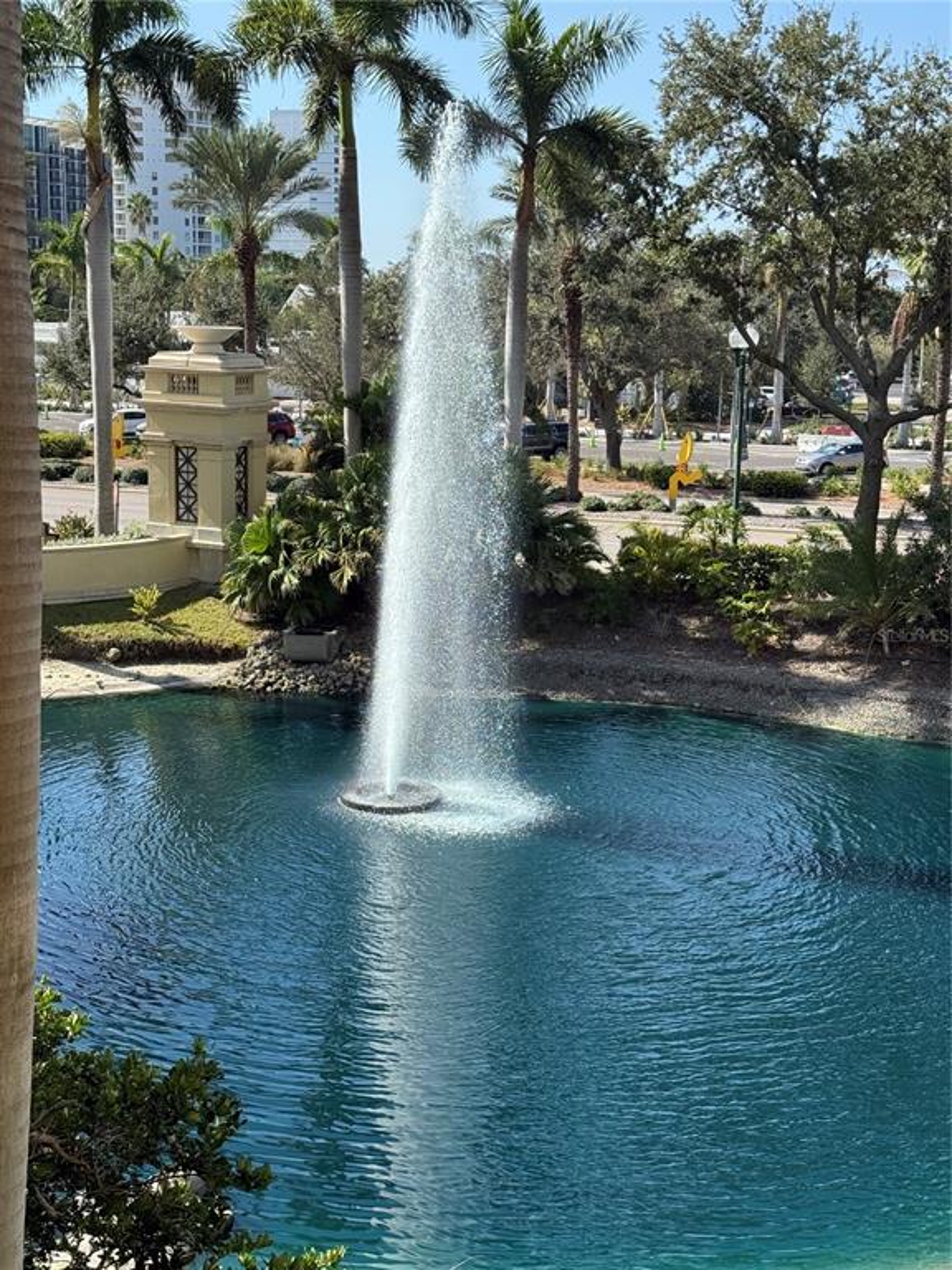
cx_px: 476
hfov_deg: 30.3
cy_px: 635
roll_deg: -1.2
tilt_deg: -10.6
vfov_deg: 39.7
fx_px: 1760
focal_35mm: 48
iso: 80
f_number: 1.78
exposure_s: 1/2667
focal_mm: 6.76
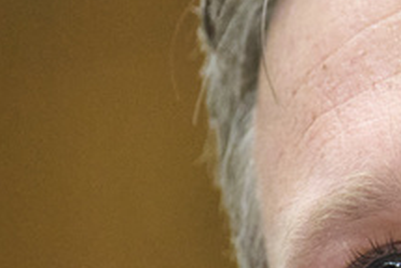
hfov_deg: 1.4
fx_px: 15906
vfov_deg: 1.0
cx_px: 819
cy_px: 353
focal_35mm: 1426
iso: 2000
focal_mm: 200
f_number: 2.8
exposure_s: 1/640
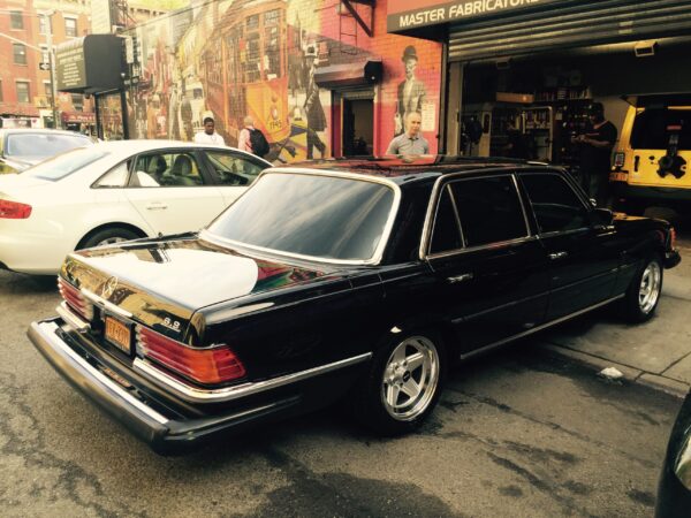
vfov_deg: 48.2
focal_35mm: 29
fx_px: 579
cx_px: 346
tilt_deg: -8.9
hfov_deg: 61.7
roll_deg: +0.0
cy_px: 259
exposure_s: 1/120
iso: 32
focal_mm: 4.15
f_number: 2.2
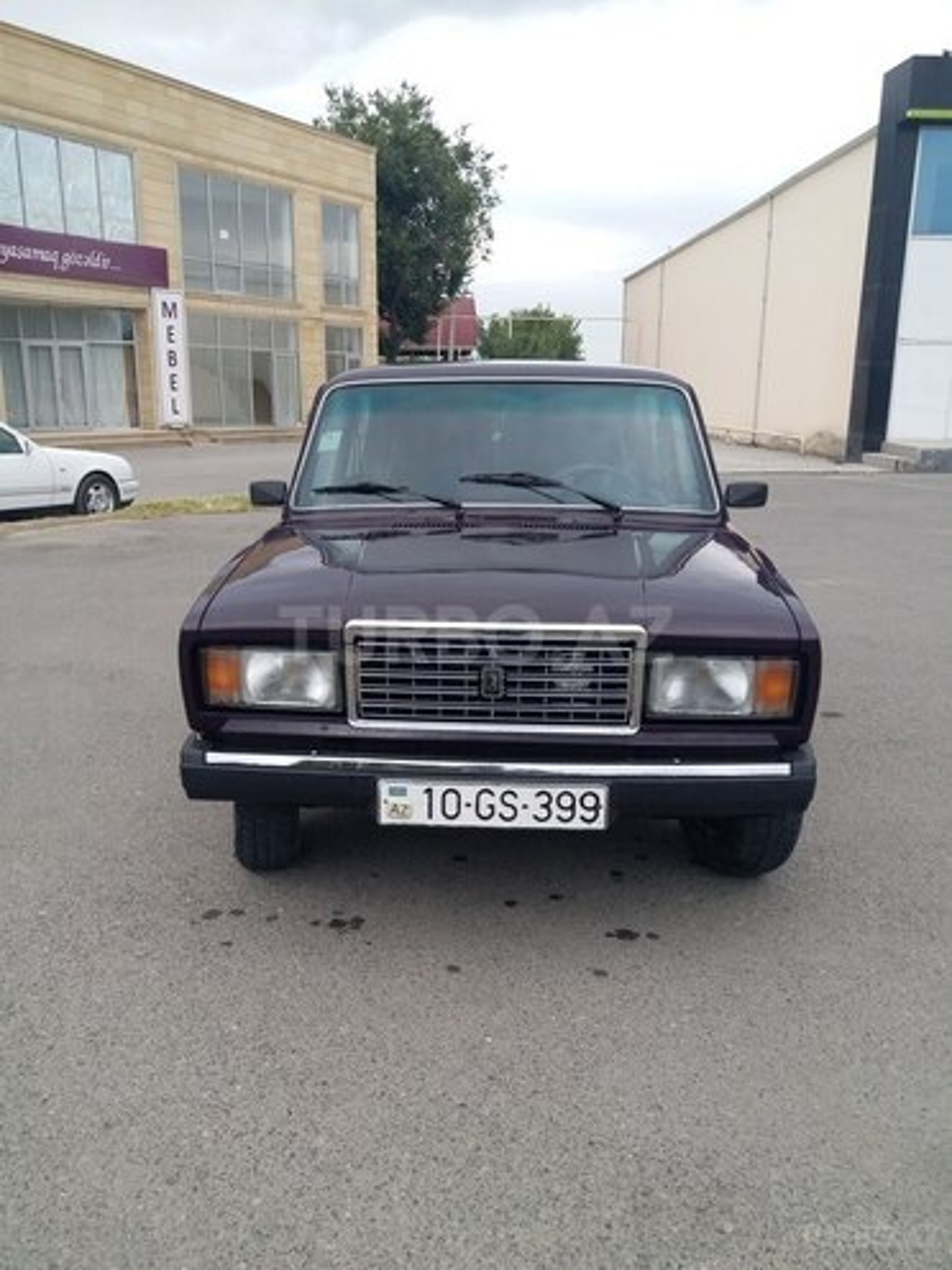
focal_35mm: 27
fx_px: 990
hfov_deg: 51.4
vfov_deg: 65.3
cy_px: 635
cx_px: 476
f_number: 1.9
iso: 64
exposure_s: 1/100
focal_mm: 3.7
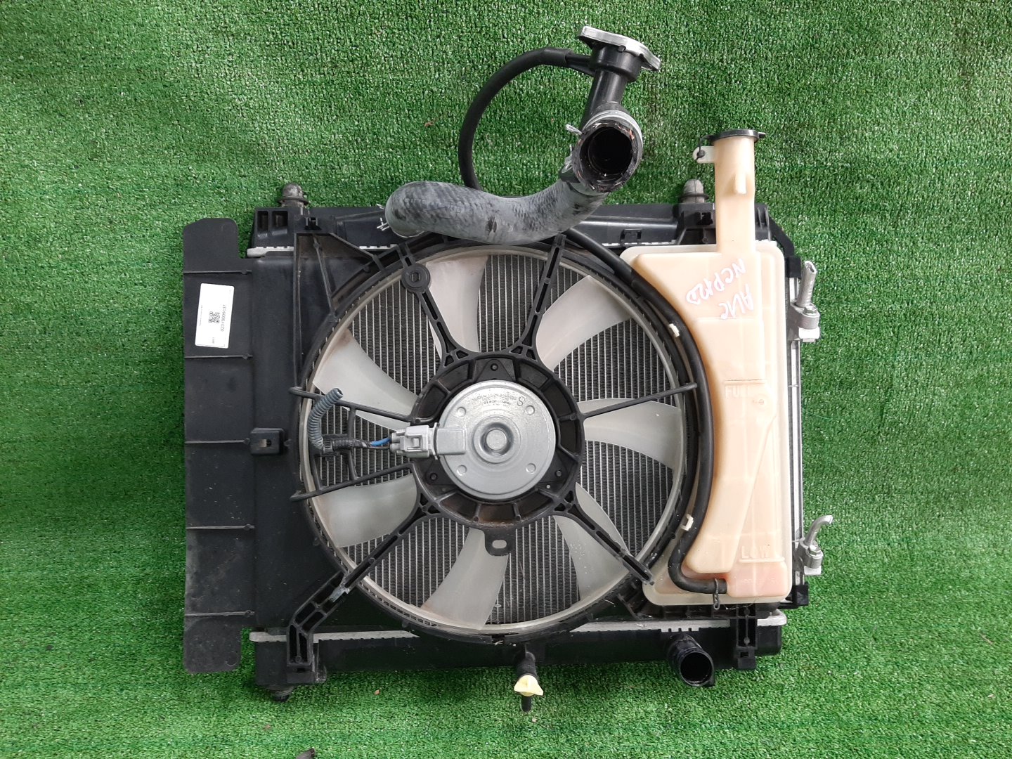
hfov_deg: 67.3
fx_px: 760
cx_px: 506
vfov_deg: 53.1
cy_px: 380
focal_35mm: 26
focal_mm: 3.93
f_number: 1.7
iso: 133
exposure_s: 1/50
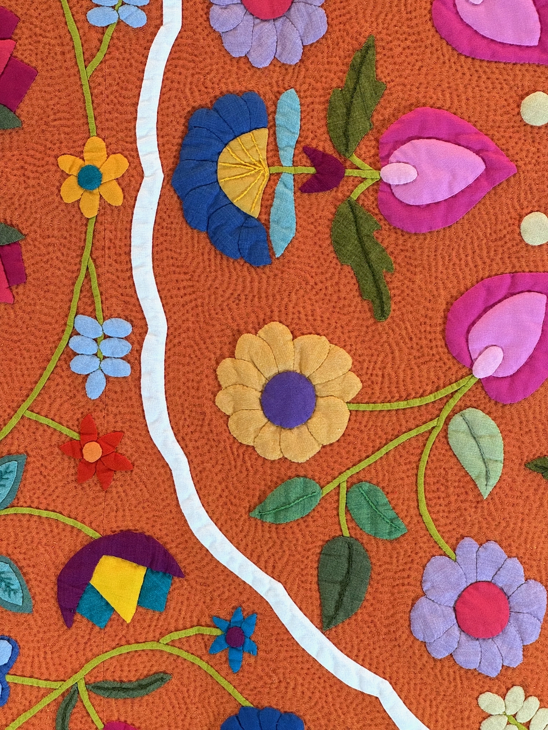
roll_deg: -0.7
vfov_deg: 25.3
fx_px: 1625
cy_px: 365
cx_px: 274
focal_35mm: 77
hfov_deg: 19.1
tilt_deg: -1.4
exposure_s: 1/120
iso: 160
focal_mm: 9
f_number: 2.8
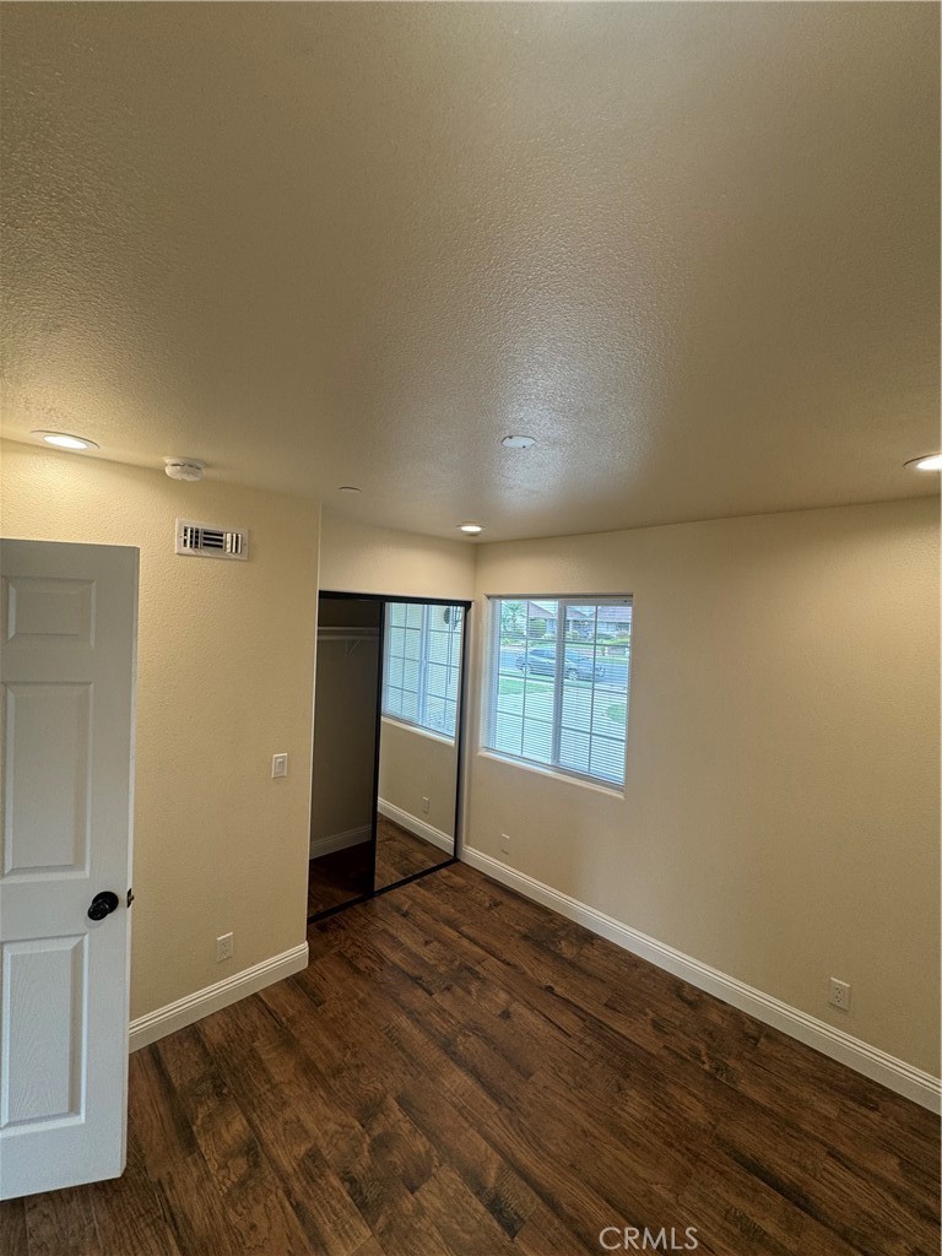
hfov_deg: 85.7
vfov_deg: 102.1
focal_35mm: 14
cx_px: 471
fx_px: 508
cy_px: 628
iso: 100
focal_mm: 2.22
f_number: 2.2
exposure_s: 1/120
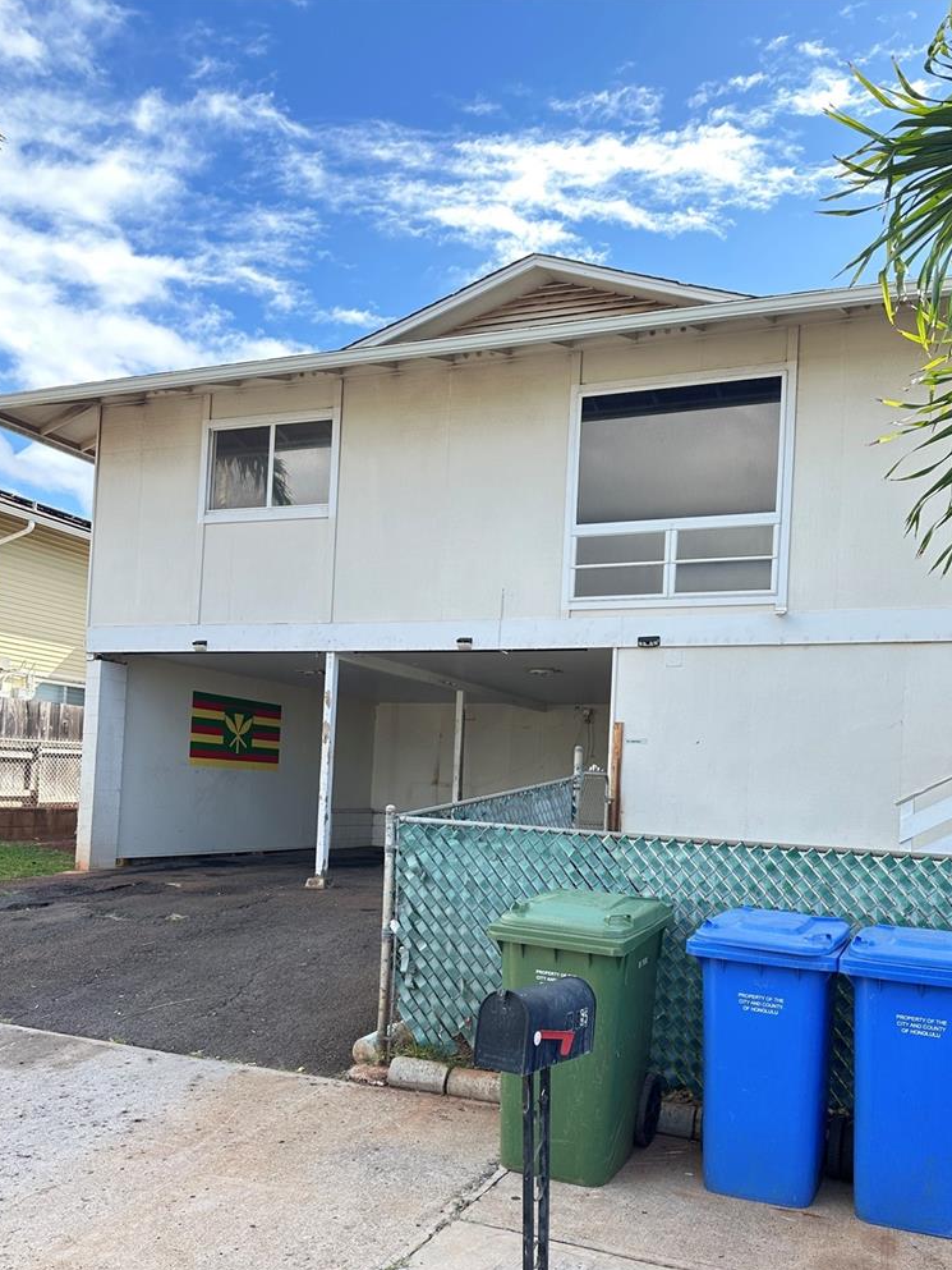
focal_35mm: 29
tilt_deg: +2.7
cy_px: 764
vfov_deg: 61.1
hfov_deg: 48.1
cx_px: 546
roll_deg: -3.0
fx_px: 1063
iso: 80
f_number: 1.78
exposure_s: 1/989
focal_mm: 6.86
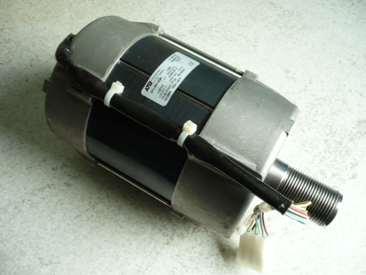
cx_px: 183
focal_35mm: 35
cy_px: 138
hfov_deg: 52.6
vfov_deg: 40.7
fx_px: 370
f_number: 2.8
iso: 100
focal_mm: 5.8
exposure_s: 1/30
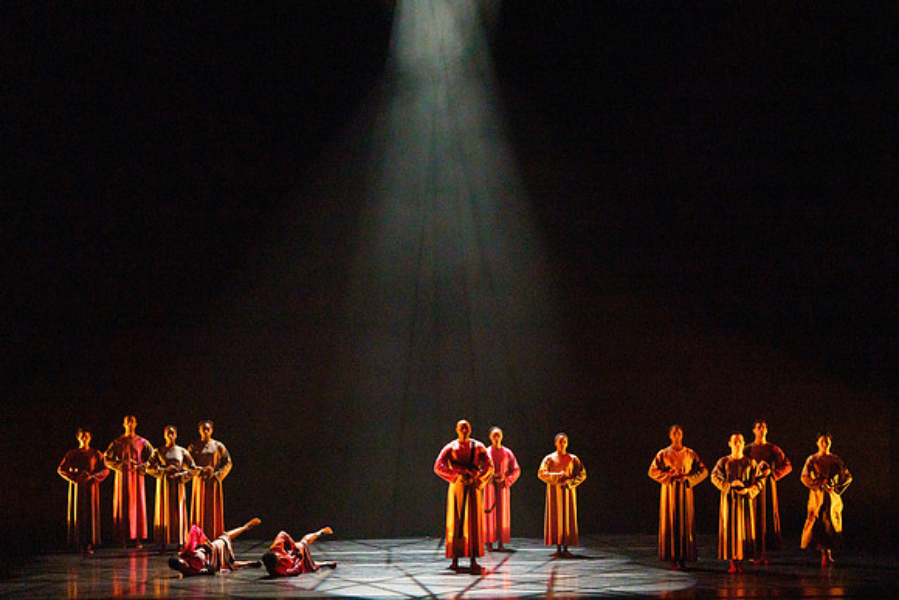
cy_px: 264
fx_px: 2858
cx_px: 454
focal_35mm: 114
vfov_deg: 12.0
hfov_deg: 17.9
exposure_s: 1/250
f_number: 5.6
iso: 5000
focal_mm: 100
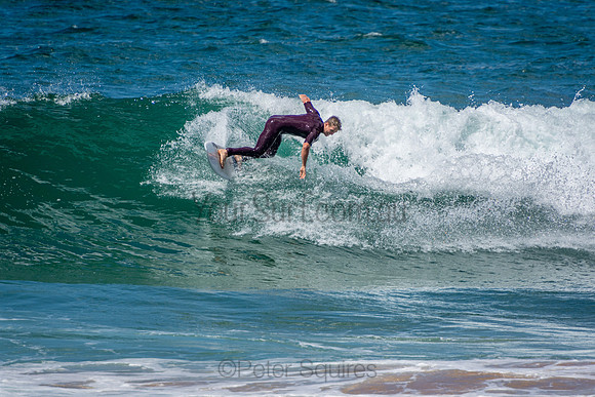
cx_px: 298
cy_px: 198
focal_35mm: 600
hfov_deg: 3.4
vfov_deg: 2.3
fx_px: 9919
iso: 250
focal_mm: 400
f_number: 5.6
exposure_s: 1/2000
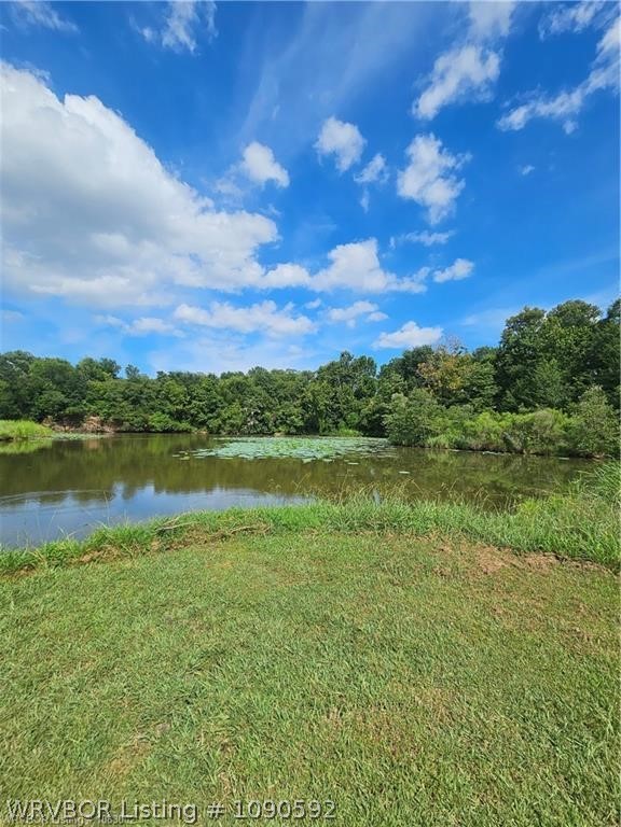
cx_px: 310
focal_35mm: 13
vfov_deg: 106.2
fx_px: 311
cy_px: 414
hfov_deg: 89.9
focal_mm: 2.2
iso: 50
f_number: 2.2
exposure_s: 1/3300
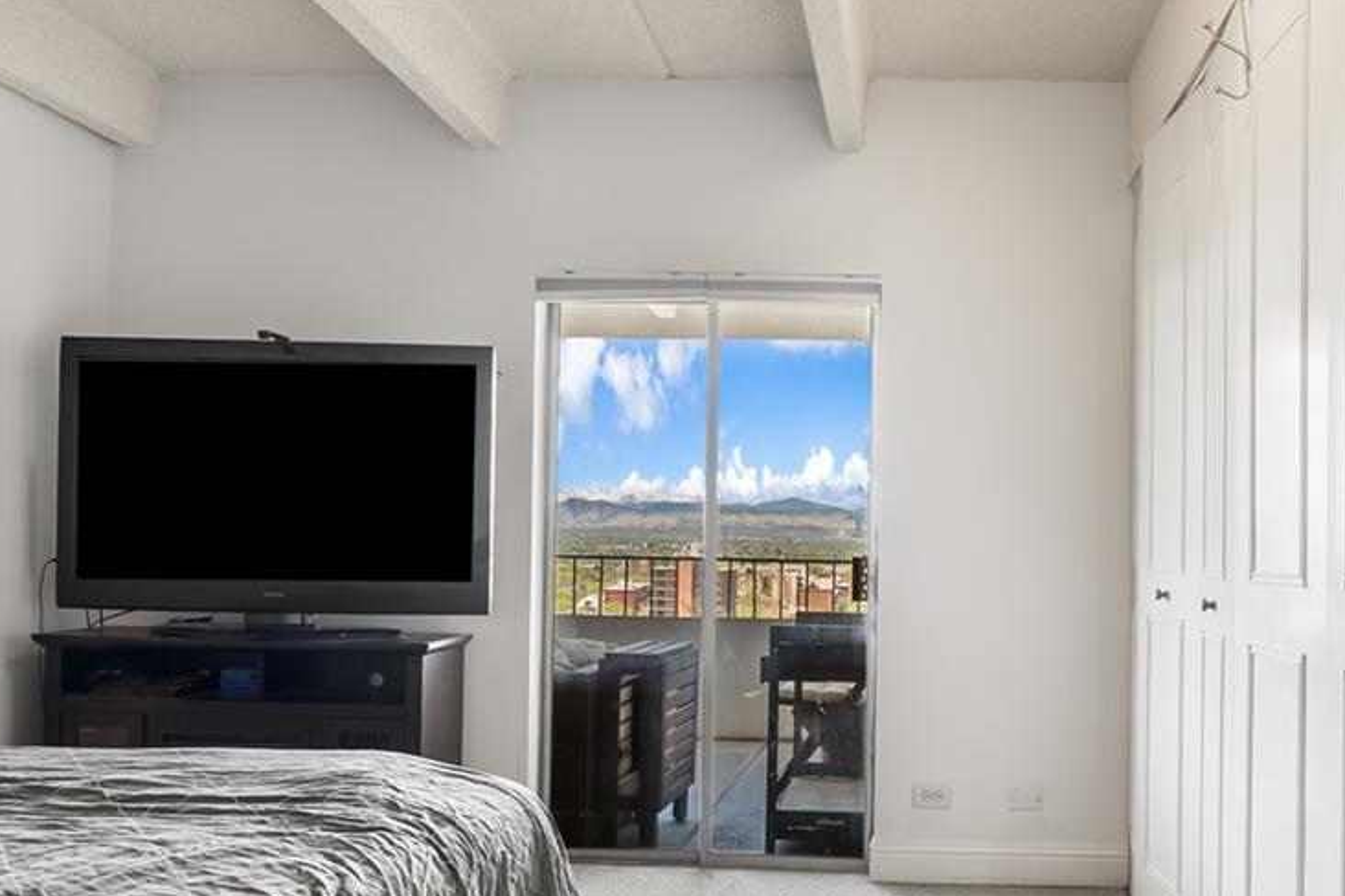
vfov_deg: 37.7
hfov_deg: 53.5
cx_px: 882
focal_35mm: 35
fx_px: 1308
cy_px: 534
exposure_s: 1/1.67
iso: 200
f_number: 8
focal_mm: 16
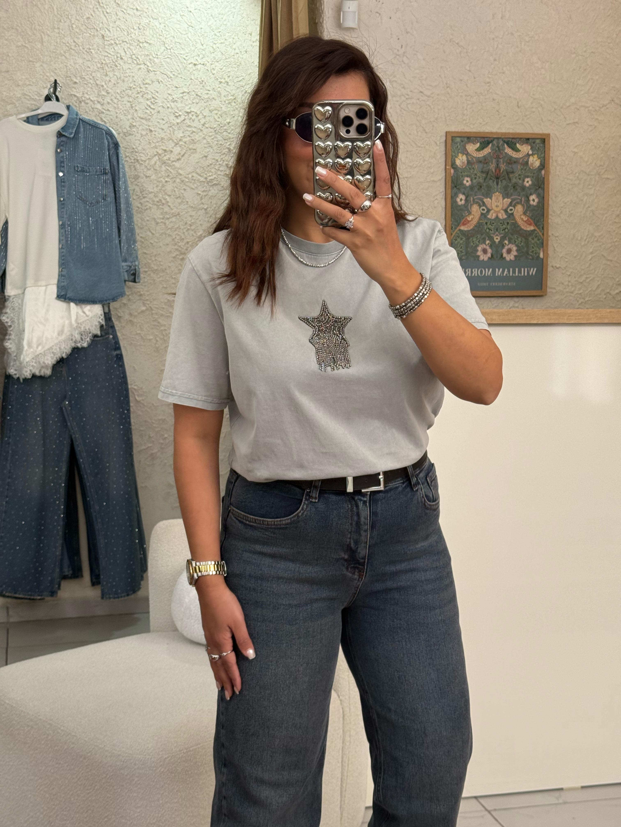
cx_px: 310
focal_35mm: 48
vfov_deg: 39.7
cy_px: 414
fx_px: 1148
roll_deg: +1.0
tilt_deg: -22.3
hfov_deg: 30.3
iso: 100
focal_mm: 6.76
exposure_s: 1/138
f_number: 1.78
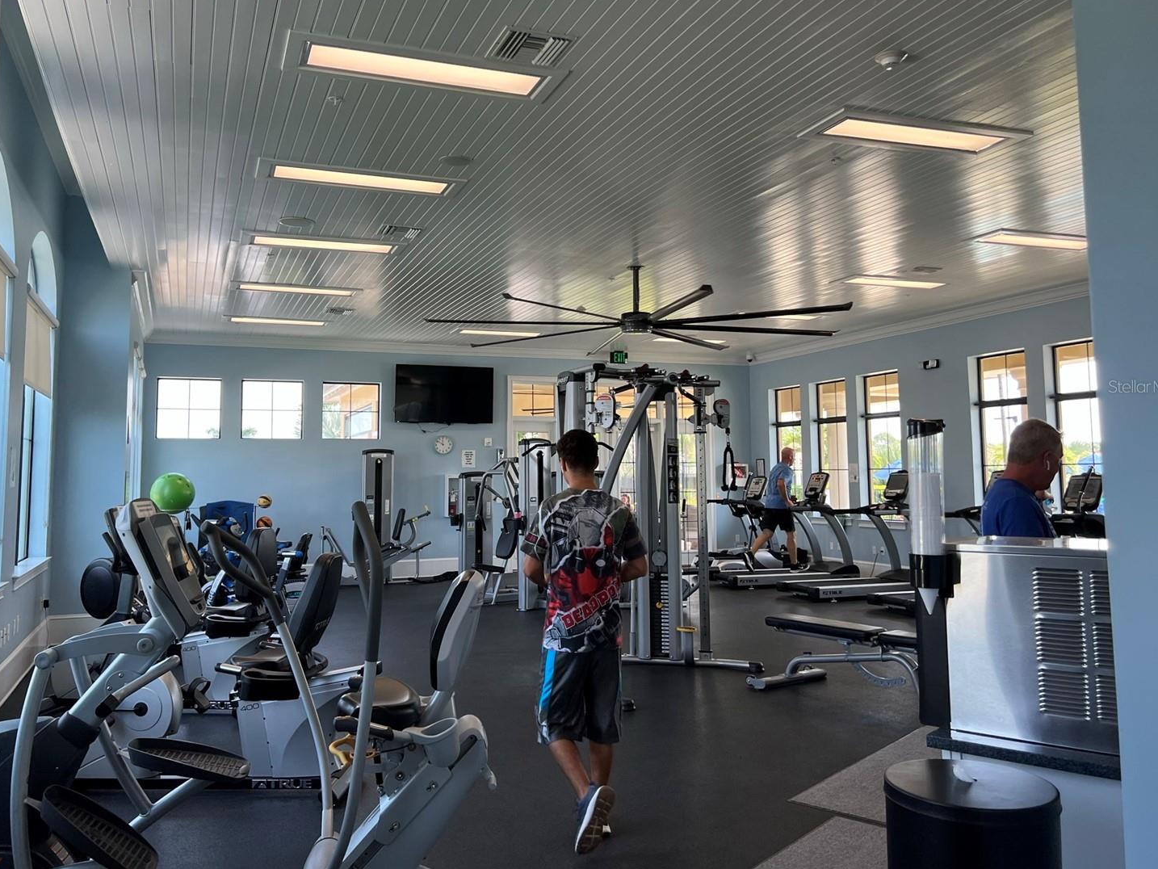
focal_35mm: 29
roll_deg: +0.2
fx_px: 970
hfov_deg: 61.6
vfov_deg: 48.2
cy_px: 386
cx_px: 539
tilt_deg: +5.6
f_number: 1.5
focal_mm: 5.7
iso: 50
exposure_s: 1/160
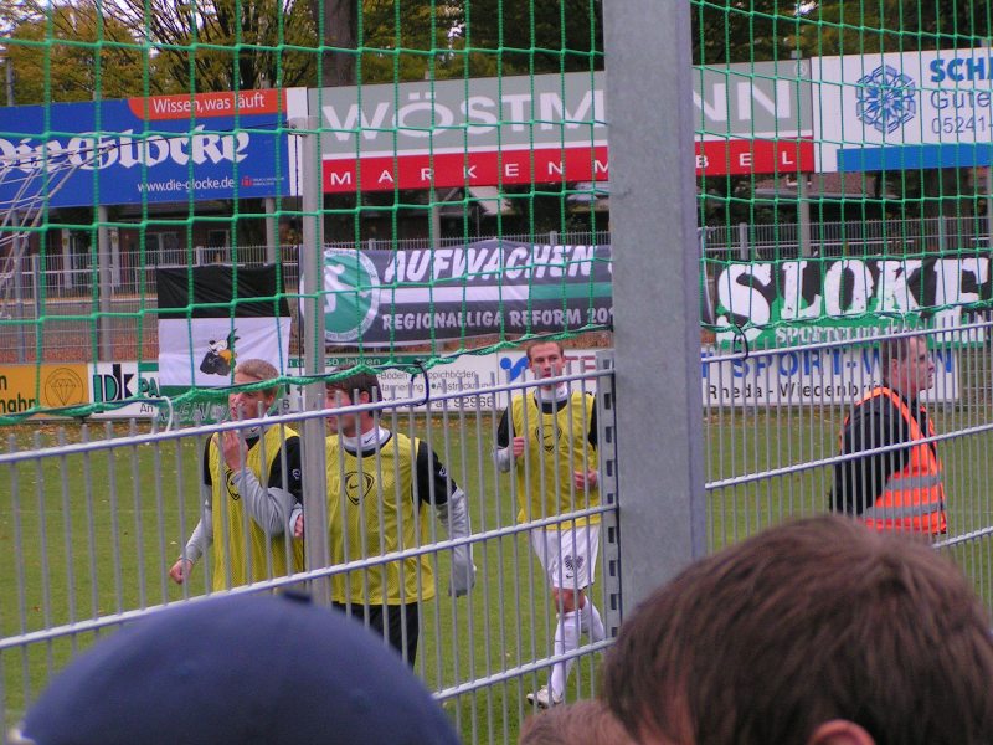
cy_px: 372
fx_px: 3414
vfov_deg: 12.5
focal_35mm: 119
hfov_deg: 16.6
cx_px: 496
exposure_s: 1/160
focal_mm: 18.2
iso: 160
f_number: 3.5
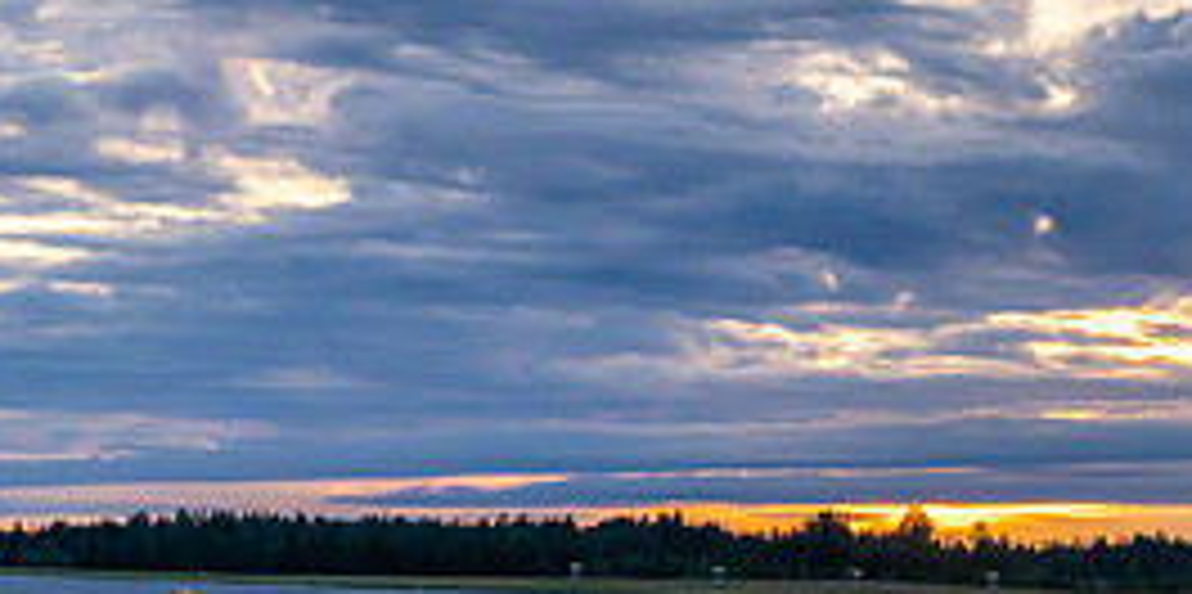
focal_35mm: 165
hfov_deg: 13.1
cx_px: 1295
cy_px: 392
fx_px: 5078
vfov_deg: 6.7
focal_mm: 70
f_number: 4
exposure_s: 1/2000
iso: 1600
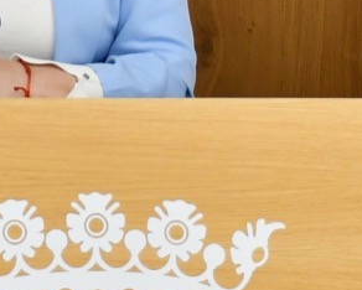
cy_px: -234
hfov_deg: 6.2
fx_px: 3302
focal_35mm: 308
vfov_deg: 5.0
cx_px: -188
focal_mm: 32
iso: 800
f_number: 4
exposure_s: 1/125
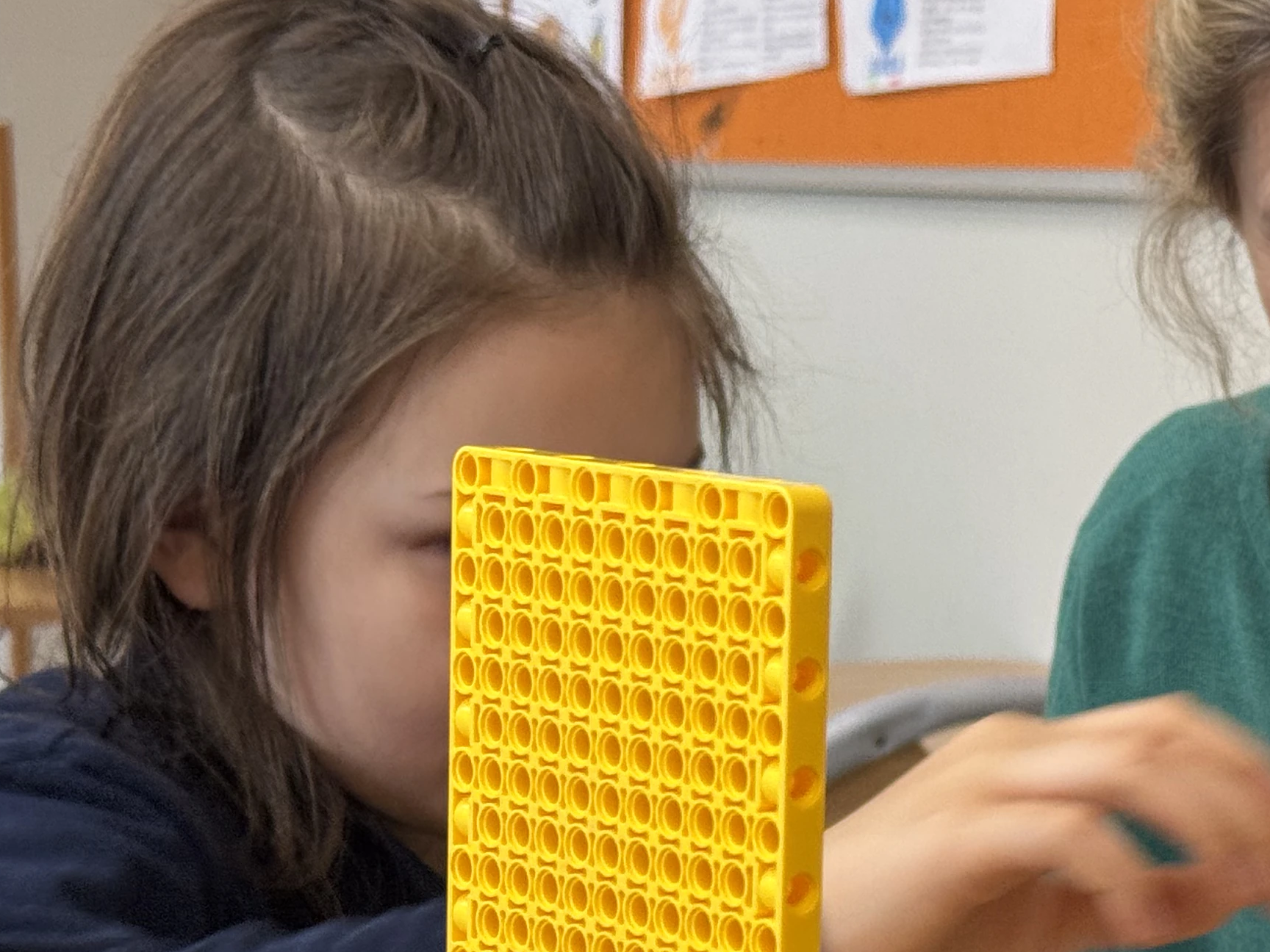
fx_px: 4109
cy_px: 957
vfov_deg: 13.0
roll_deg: -1.5
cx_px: 1071
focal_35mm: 112
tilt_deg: -10.2
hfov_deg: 17.4
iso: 80
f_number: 1.78
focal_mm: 6.76
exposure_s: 1/100
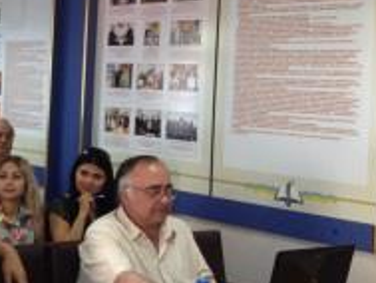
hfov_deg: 22.3
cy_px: 80
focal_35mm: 83
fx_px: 902
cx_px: -30
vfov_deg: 17.7
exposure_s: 1/20
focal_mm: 4.28
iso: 80
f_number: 2.4
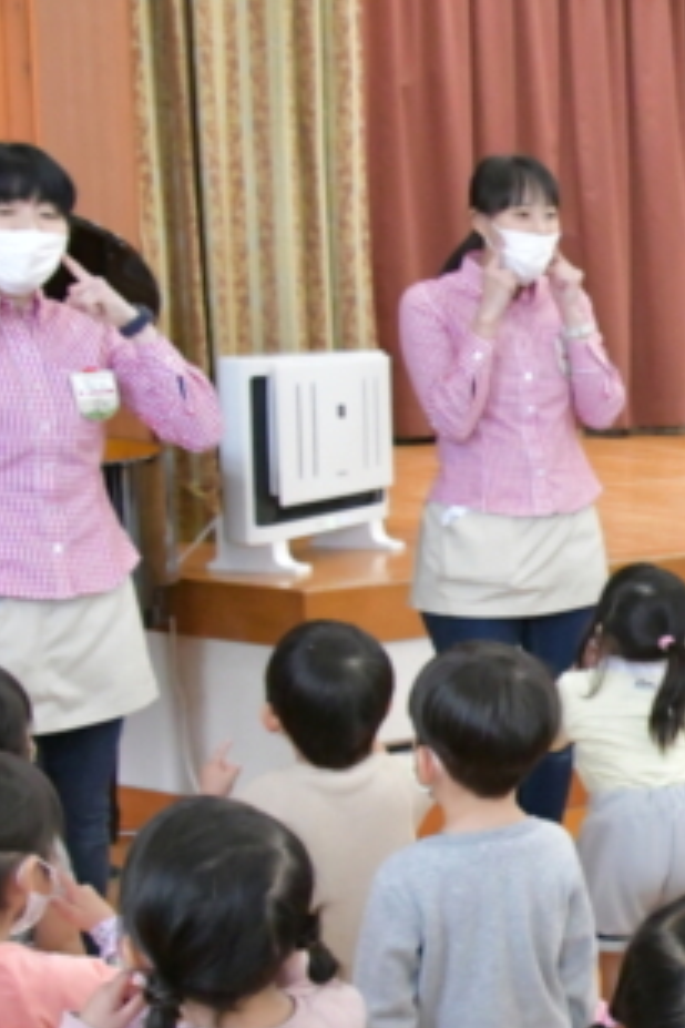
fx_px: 1912
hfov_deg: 17.6
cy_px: 635
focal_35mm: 67
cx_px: 1111
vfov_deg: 30.0
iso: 8000
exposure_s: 1/200
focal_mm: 18
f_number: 7.1
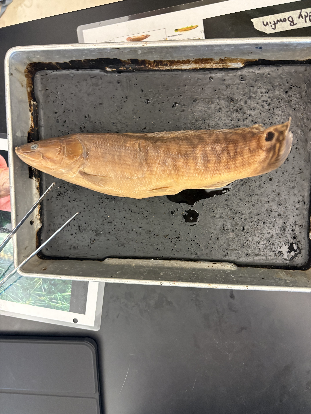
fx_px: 311
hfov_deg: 53.1
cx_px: 156
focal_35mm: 26
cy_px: 207
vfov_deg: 67.3
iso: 250
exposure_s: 1/60
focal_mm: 5.96
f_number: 1.6
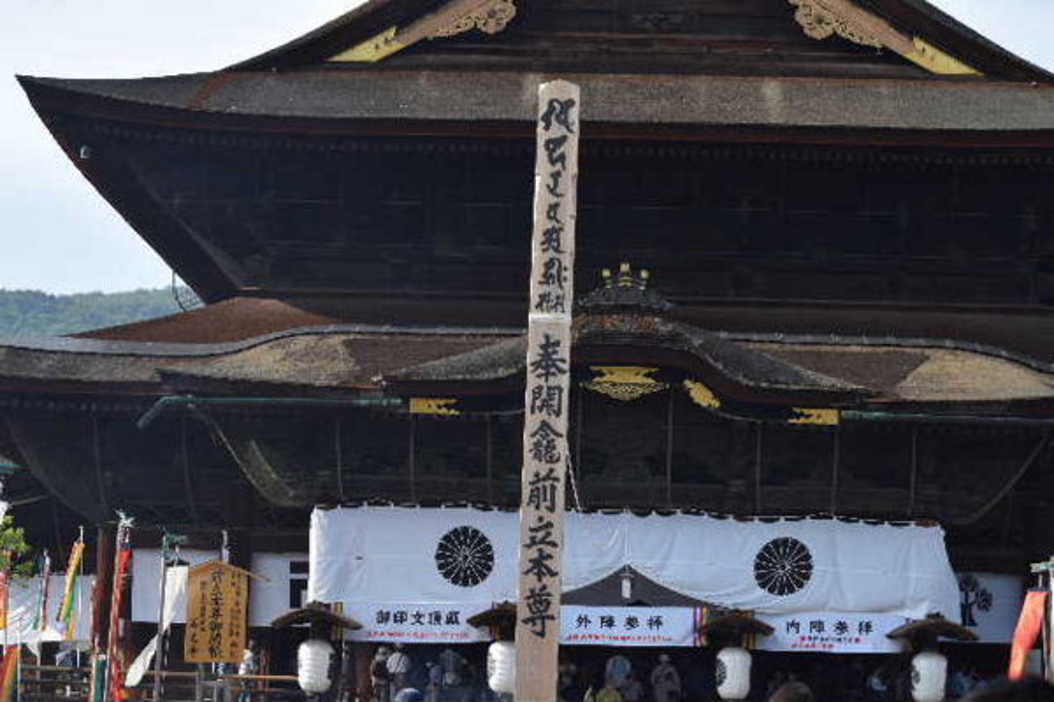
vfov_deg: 16.6
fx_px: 2415
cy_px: 351
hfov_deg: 24.6
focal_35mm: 82
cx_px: 527
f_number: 8
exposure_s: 1/250
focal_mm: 55
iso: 200
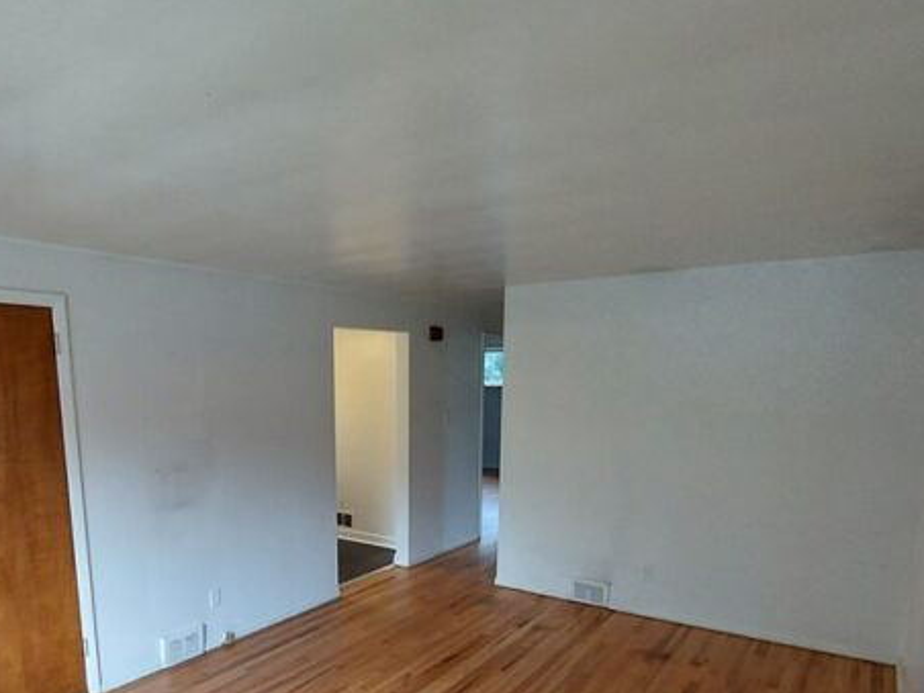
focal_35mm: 23
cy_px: 507
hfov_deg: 73.1
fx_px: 614
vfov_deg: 56.4
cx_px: 368
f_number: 2.2
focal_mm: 1.74
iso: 320
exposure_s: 1/40
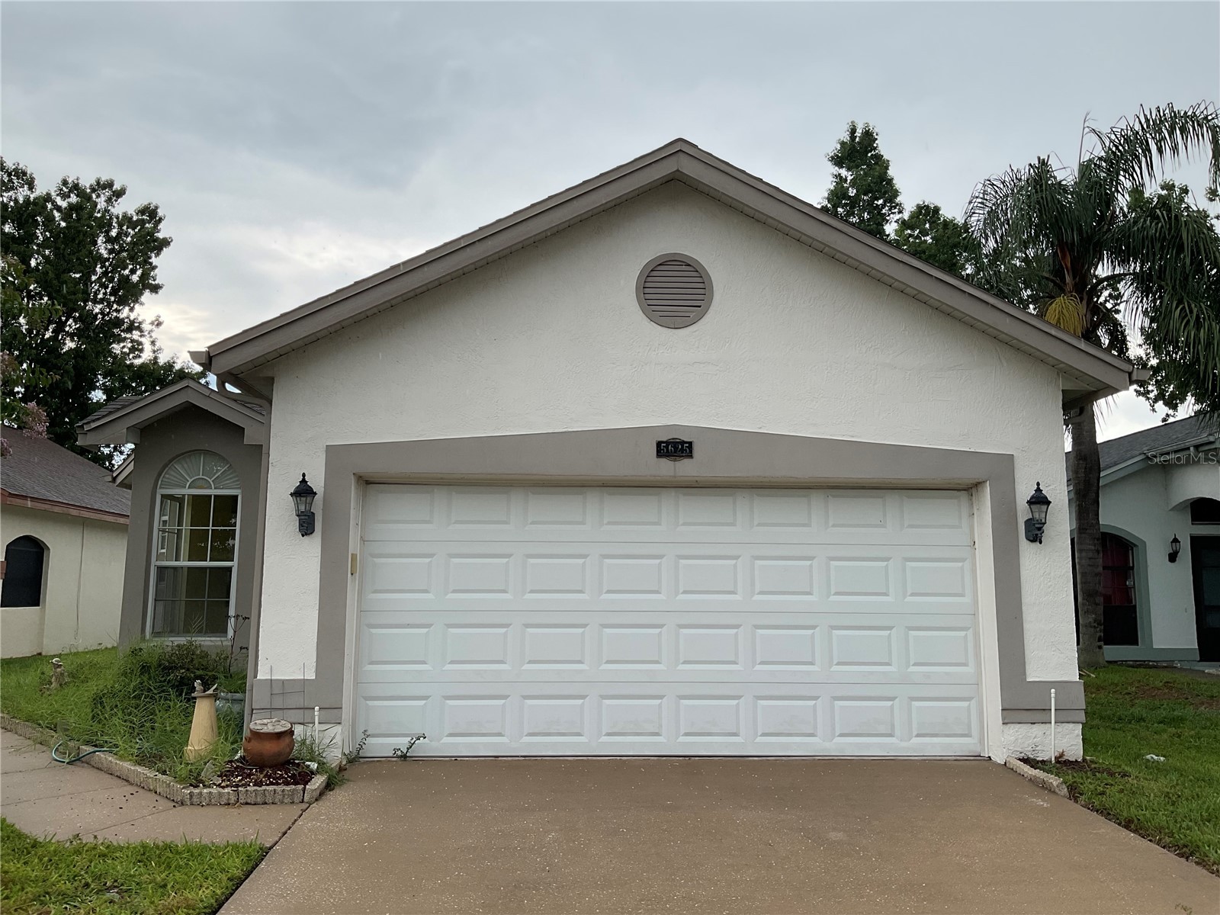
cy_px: 458
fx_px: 1022
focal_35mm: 29
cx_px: 610
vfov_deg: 48.2
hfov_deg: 61.7
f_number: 1.8
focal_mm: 3
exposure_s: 1/642
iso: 16
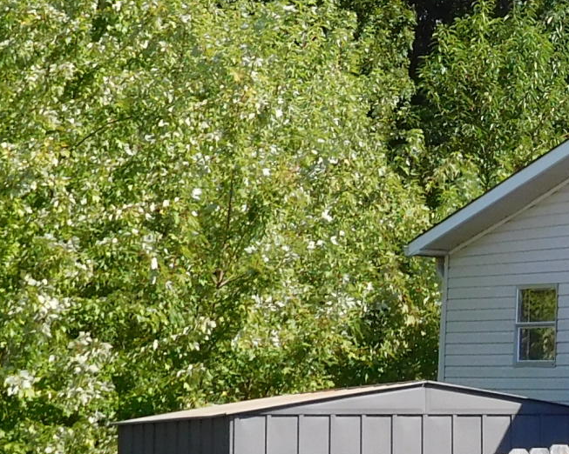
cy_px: 103
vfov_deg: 9.8
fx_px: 2643
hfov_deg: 11.8
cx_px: 798
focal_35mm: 157
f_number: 3.8
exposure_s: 1/640
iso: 125
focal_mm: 6.2
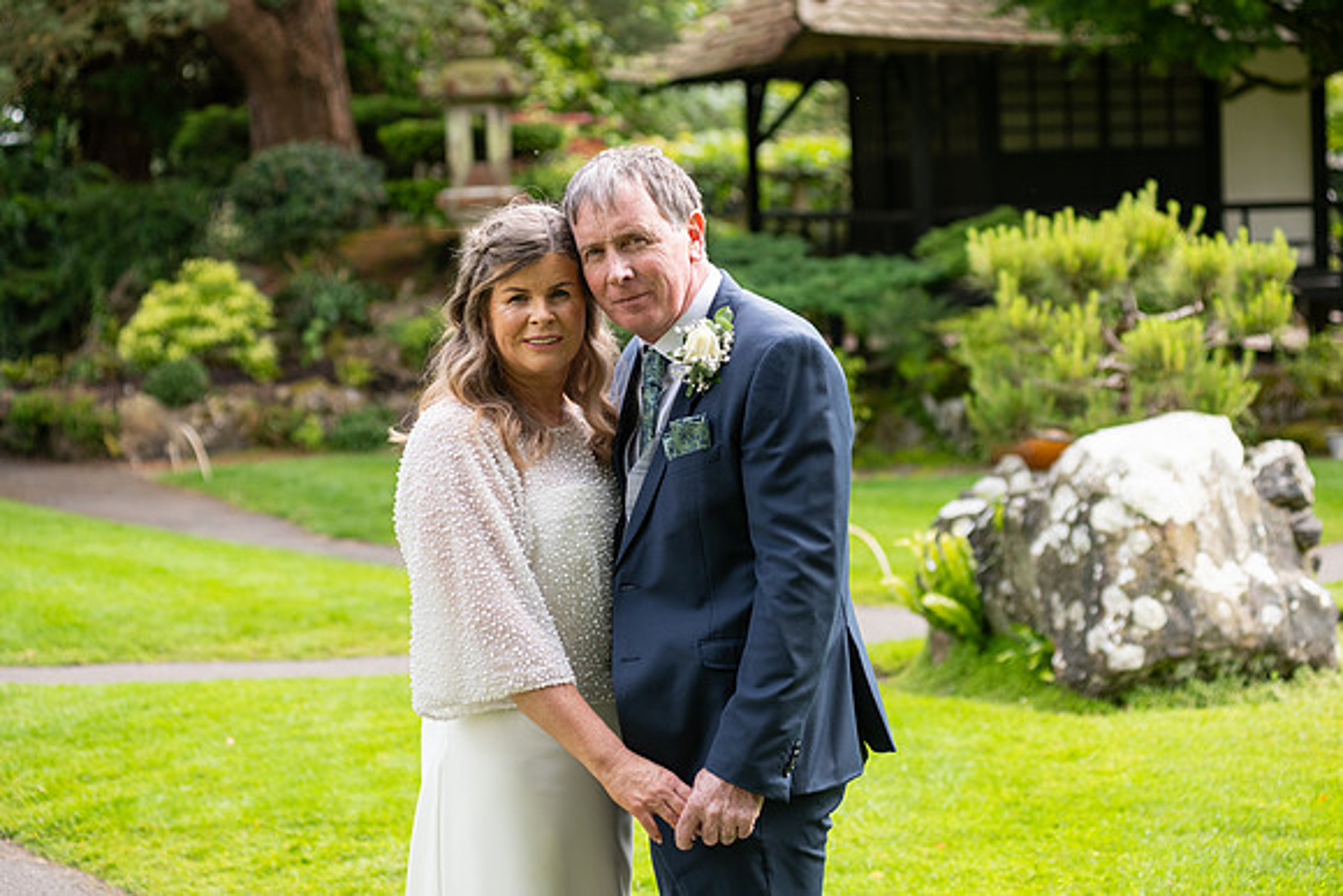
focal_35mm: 80
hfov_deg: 25.4
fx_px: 2985
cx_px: 672
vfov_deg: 17.1
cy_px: 448
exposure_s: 1/400
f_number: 3.5
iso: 200
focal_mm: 80
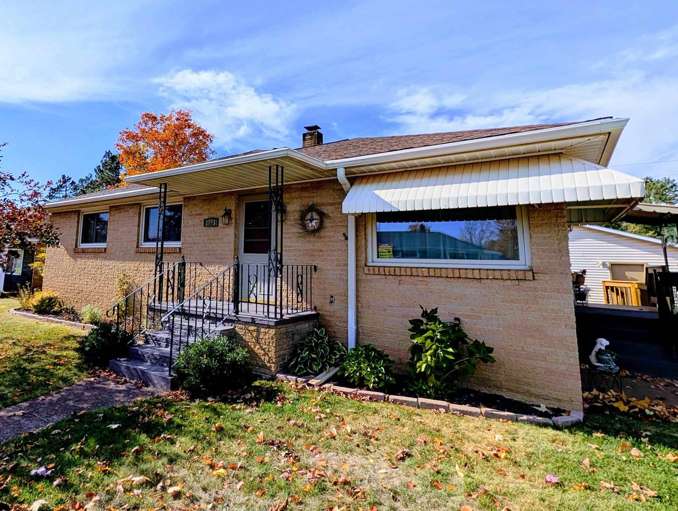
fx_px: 353
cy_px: 202
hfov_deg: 85.9
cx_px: 253
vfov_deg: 70.9
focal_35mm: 18
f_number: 1.7
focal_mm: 2.02
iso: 54
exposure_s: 1/4878
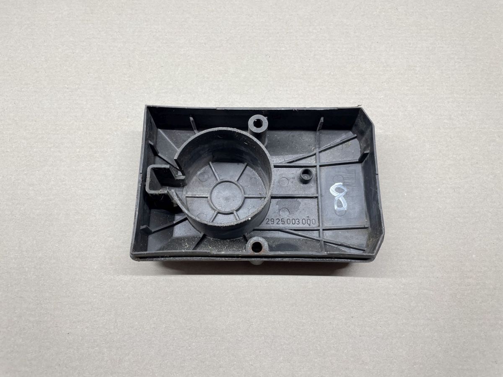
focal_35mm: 26
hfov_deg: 67.3
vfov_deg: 53.1
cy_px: 188
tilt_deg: -69.9
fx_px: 378
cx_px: 252
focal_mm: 4.2
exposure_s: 1/100
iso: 80
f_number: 1.6
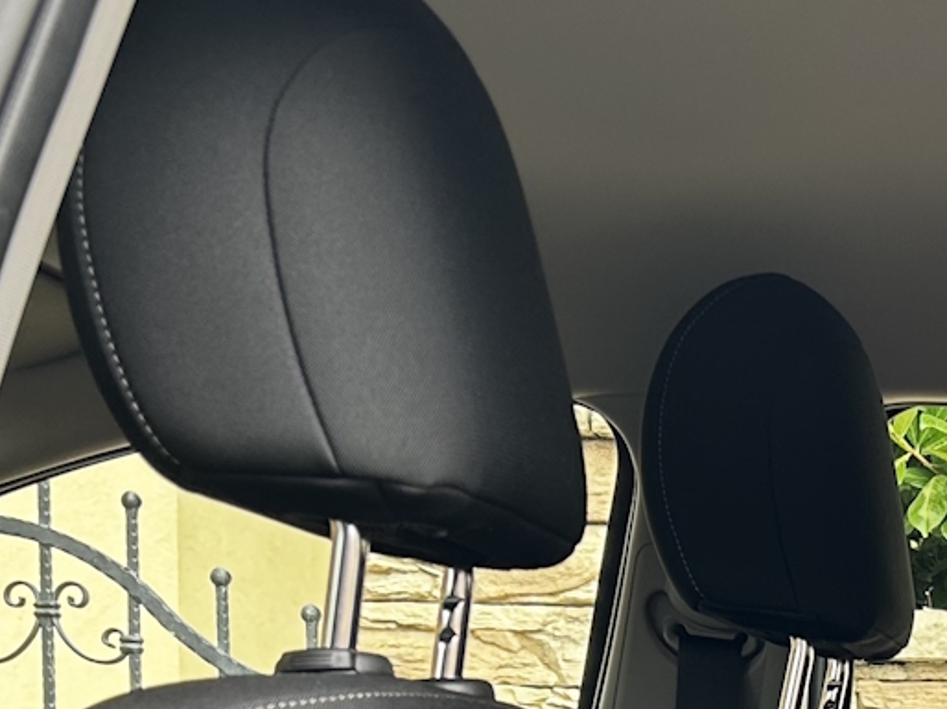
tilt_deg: -5.8
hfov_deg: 18.5
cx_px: 1054
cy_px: 1195
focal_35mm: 102
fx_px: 2789
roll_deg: -0.8
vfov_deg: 13.3
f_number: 1.5
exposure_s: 1/145
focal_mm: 5.7
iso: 40
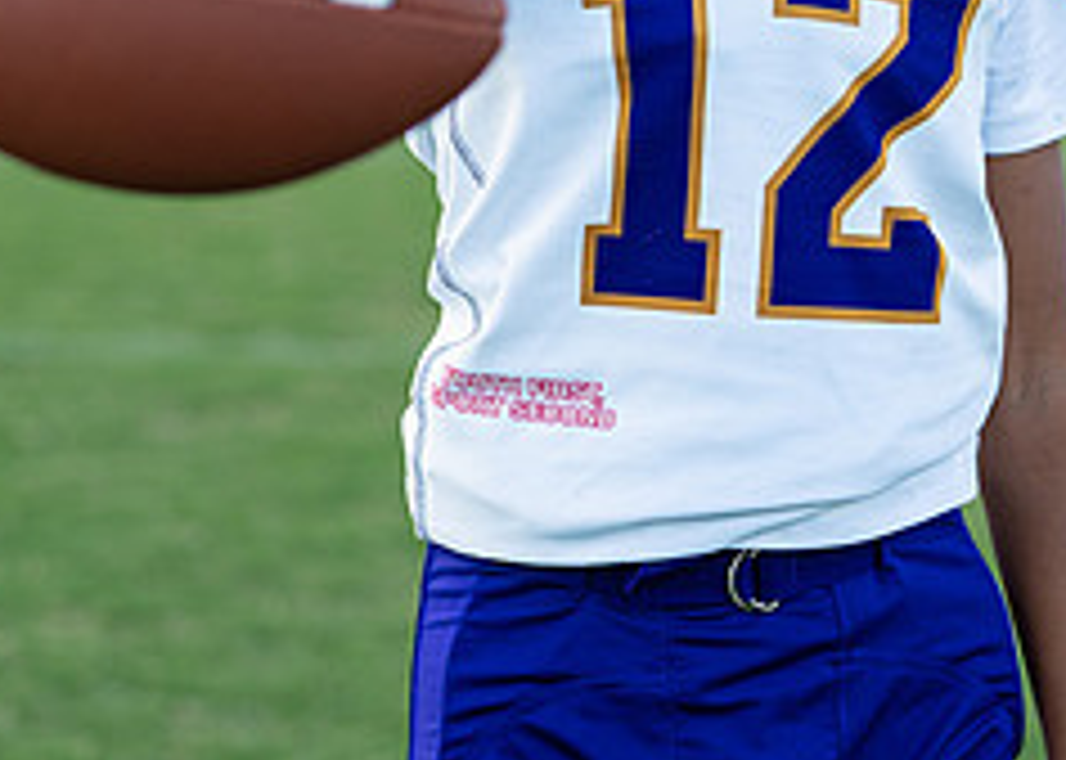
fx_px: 5174
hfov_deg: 11.7
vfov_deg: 8.3
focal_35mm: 171
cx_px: 776
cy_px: -151
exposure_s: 1/400
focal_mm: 50
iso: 100
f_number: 2
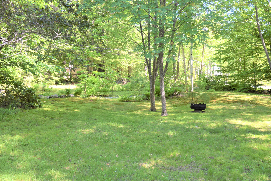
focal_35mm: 39
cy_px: 90
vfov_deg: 34.2
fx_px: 294
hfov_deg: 49.6
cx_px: 136
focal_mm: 26
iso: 400
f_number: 7.1
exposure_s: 1/200
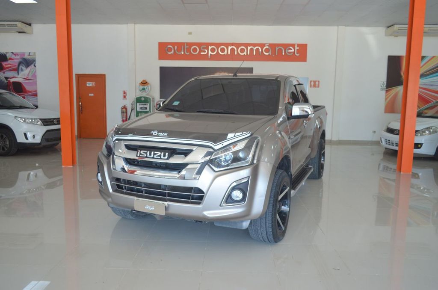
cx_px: 219
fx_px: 364
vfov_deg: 43.4
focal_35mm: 30
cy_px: 145
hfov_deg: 62.0
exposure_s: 1/160
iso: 500
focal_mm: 20
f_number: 3.8
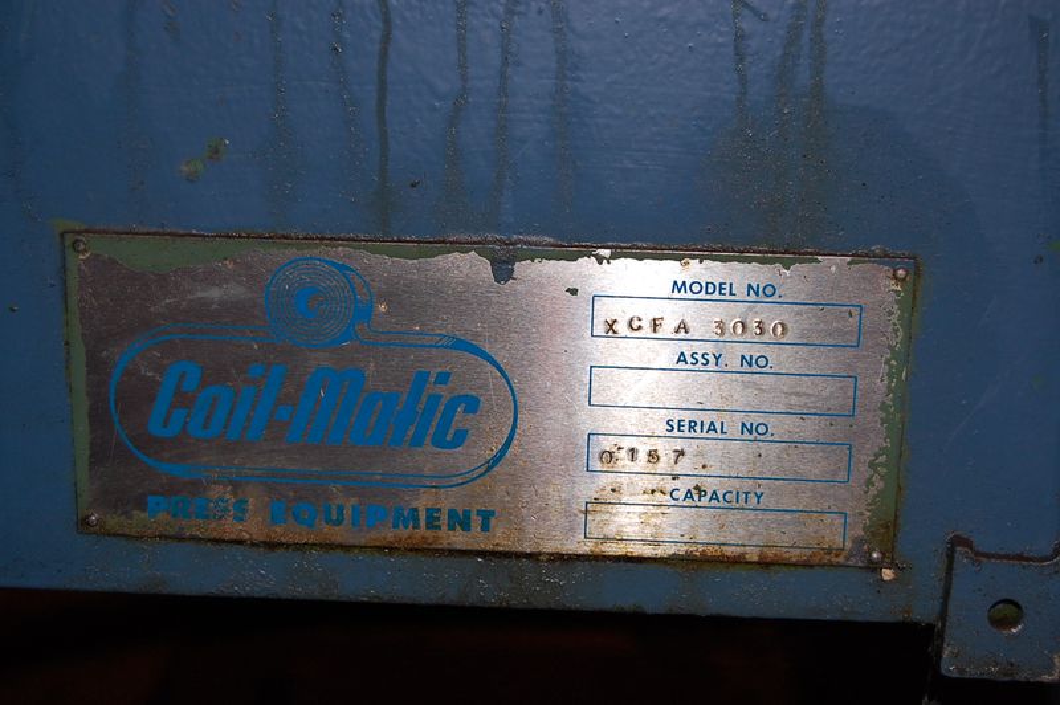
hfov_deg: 31.9
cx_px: 530
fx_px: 1853
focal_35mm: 63
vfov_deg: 21.5
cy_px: 352
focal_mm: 42
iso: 400
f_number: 5.3
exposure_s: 1/60
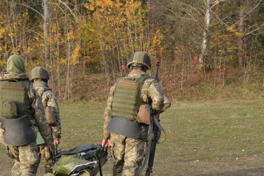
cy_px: 113
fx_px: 705
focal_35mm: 96
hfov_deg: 21.2
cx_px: 115
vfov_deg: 14.3
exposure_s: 1/500
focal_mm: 72
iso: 500
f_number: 6.3
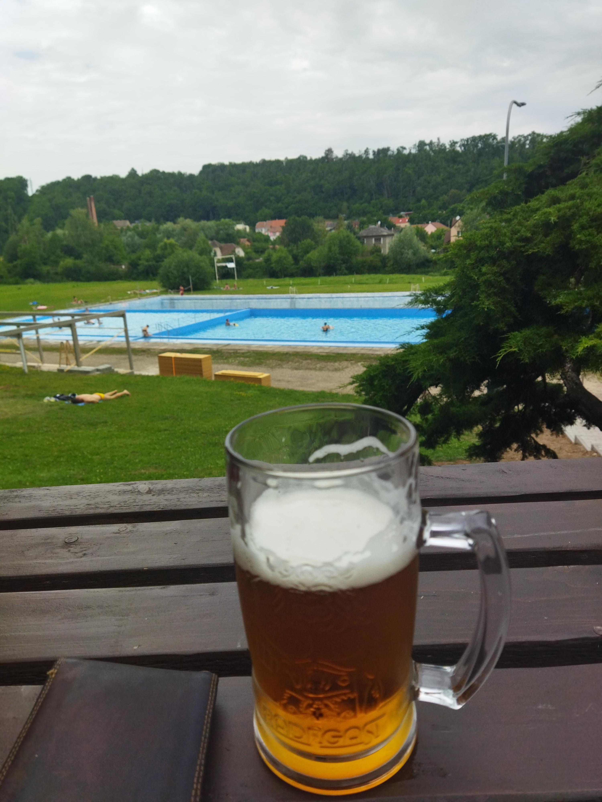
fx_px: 626
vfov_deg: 65.3
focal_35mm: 27
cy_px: 401
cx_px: 301
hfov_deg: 51.4
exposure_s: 1/2251
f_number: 1.79
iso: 98
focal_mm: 4.71
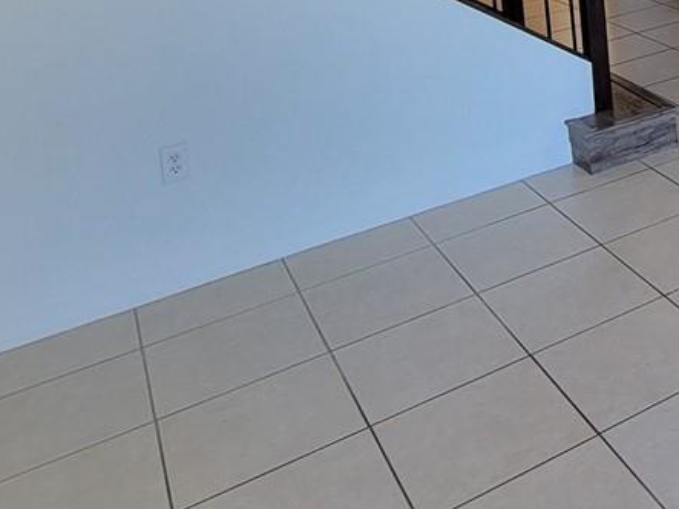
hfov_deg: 33.7
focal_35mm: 47
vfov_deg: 25.6
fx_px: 922
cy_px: -189
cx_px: 791
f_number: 2.2
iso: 50
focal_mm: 2.2
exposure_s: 1/60
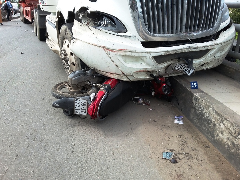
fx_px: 215
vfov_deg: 45.4
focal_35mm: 31
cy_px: 90
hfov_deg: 58.4
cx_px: 120
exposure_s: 1/566
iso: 50
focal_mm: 3.3
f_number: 2.2
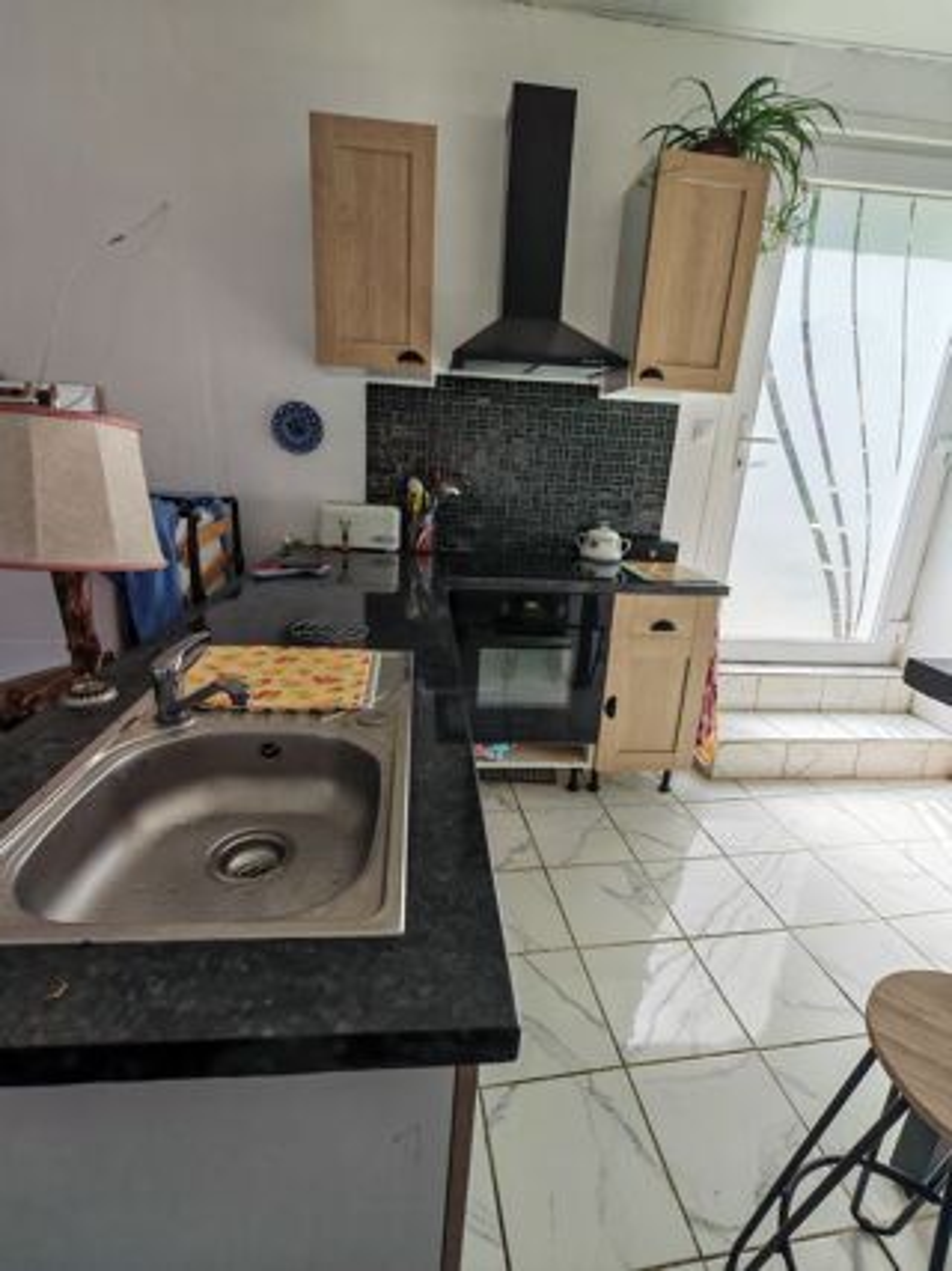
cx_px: 476
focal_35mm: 16
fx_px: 587
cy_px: 636
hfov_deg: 78.1
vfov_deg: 94.5
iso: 50
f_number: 2.2
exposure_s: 1/220
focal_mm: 1.96
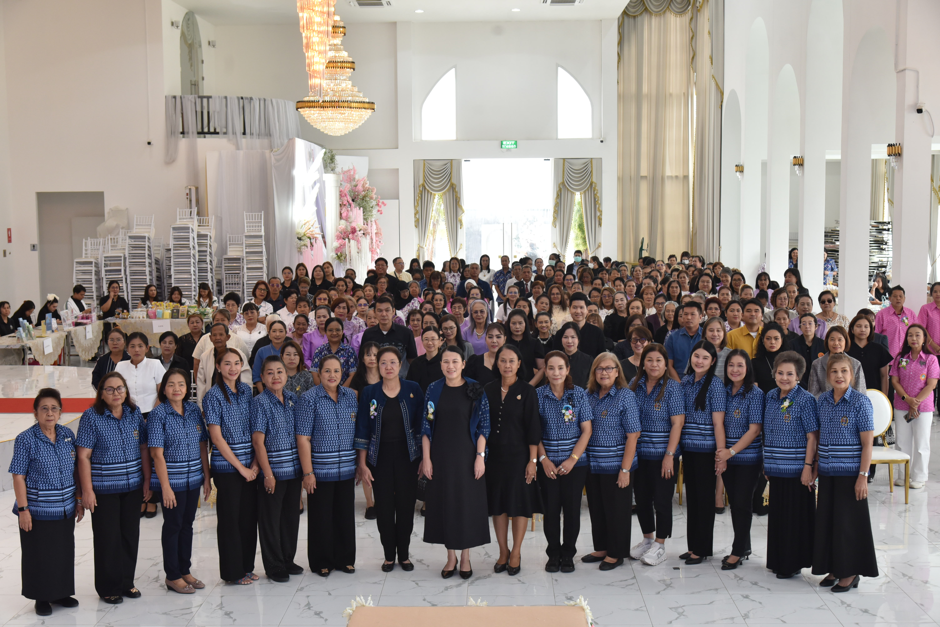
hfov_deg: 42.7
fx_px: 1202
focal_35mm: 46
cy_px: 314
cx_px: 470
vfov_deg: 29.3
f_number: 5.6
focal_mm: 46
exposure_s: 1/125
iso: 1250
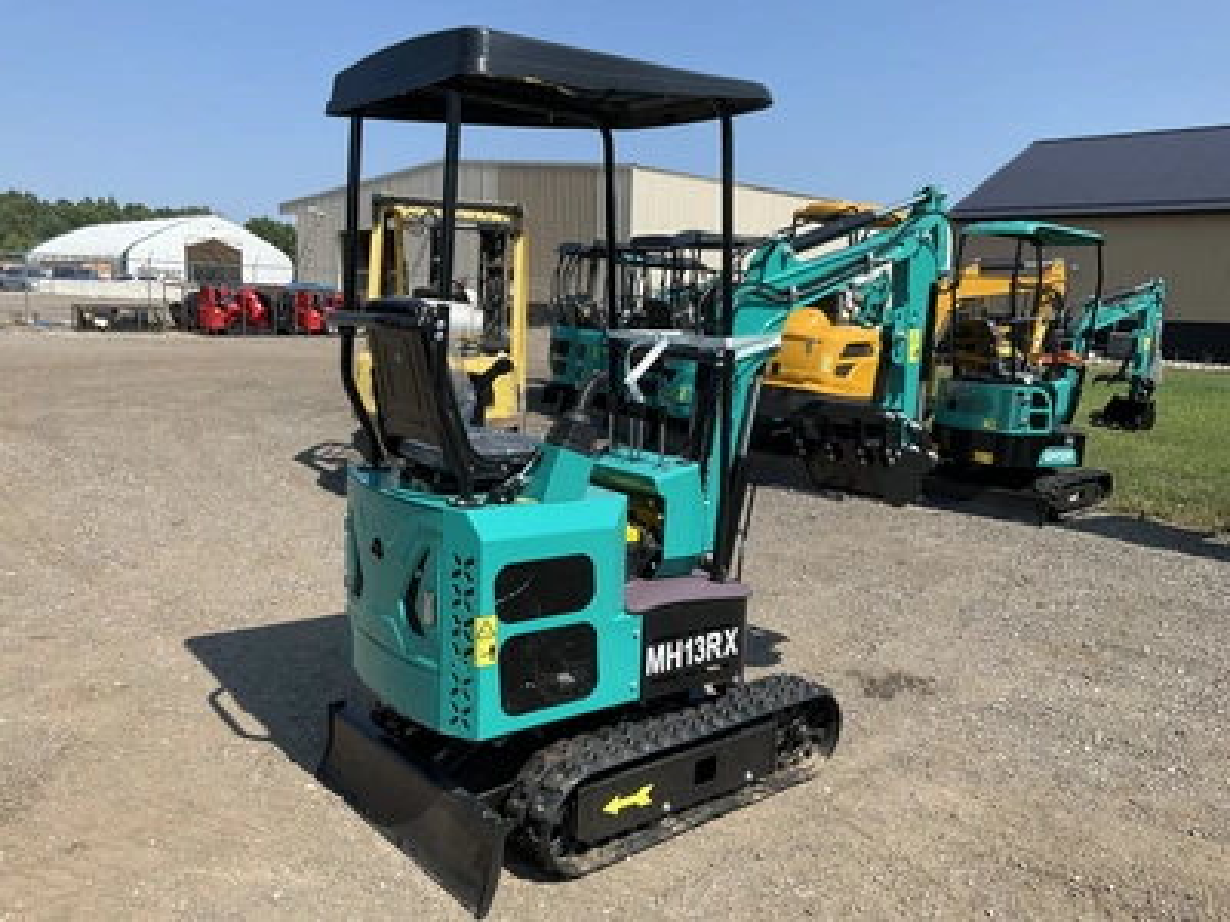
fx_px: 1030
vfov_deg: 48.2
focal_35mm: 29
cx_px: 615
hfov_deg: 61.7
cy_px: 461
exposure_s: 1/1730
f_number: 1.8
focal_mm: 3
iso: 25
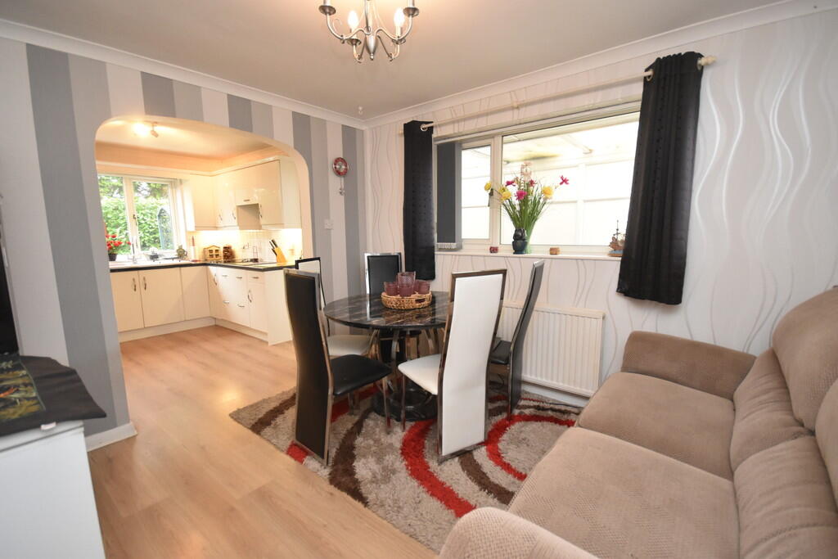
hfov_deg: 100.4
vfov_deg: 77.3
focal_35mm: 15
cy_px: 280
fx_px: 349
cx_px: 419
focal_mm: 10
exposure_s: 1/60
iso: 1800
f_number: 4
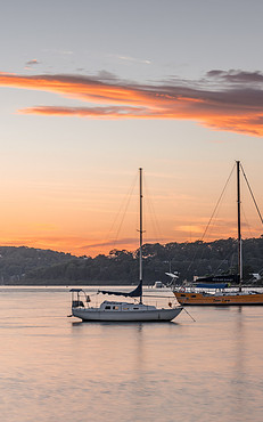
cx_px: 312
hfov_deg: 13.4
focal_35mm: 95
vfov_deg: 21.9
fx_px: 1090
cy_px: 214
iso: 40
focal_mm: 58
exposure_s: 2.5
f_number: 9
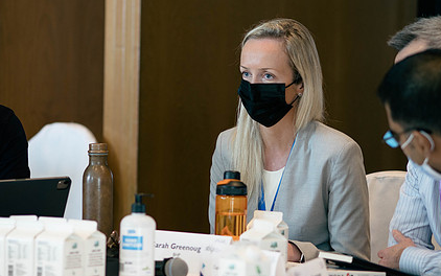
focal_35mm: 226
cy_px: 151
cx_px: 203
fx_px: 2717
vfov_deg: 5.8
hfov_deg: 9.3
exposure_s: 1/30
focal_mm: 75
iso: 200
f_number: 1.8
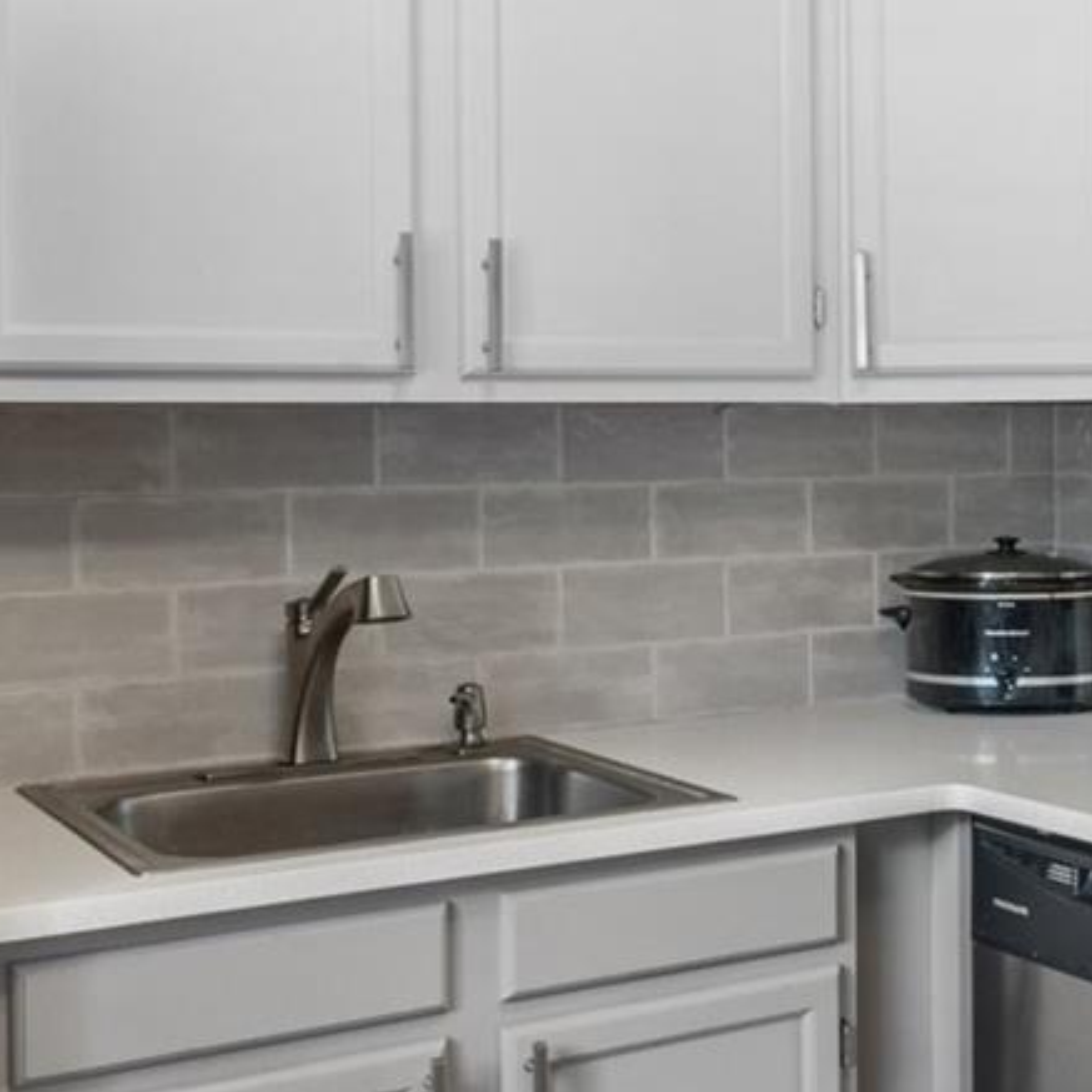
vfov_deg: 30.5
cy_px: 427
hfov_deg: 29.2
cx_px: 997
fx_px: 1999
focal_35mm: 56
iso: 320
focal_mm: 18
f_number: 8
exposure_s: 1.6
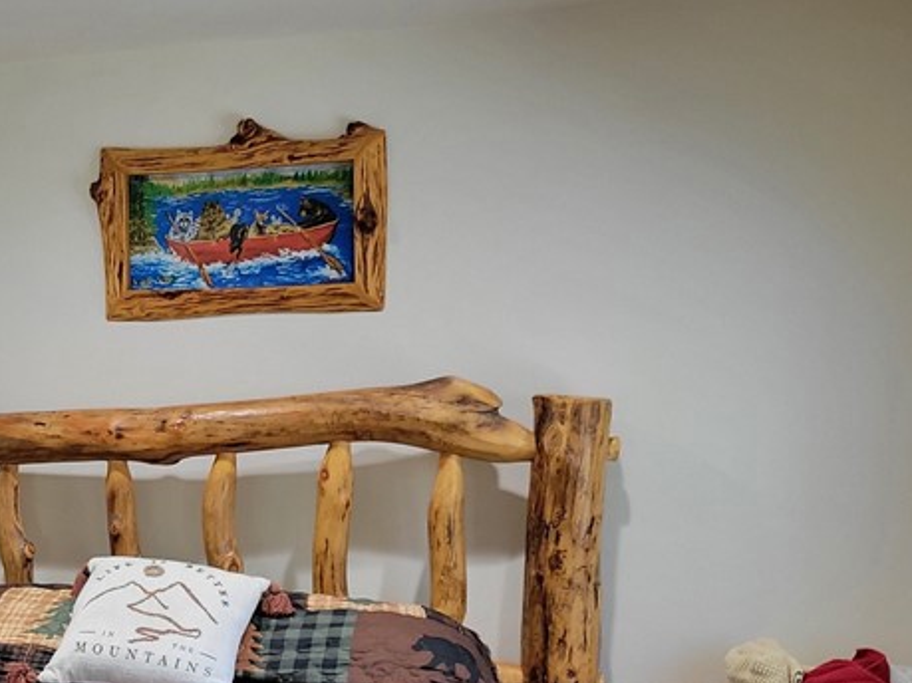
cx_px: 153
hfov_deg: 32.1
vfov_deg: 24.6
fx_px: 1528
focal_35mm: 58
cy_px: 602
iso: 160
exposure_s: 1/60
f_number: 1.8
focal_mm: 5.4
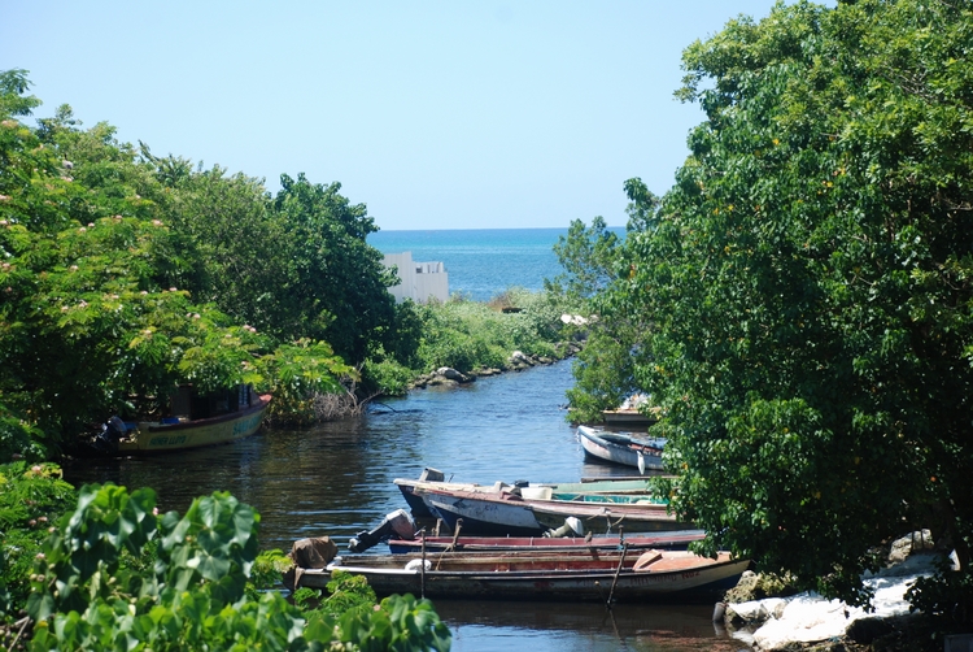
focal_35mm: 105
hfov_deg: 19.4
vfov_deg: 13.1
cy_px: 326
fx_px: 2841
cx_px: 486
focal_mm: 70
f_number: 5.6
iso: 200
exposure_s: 1/350
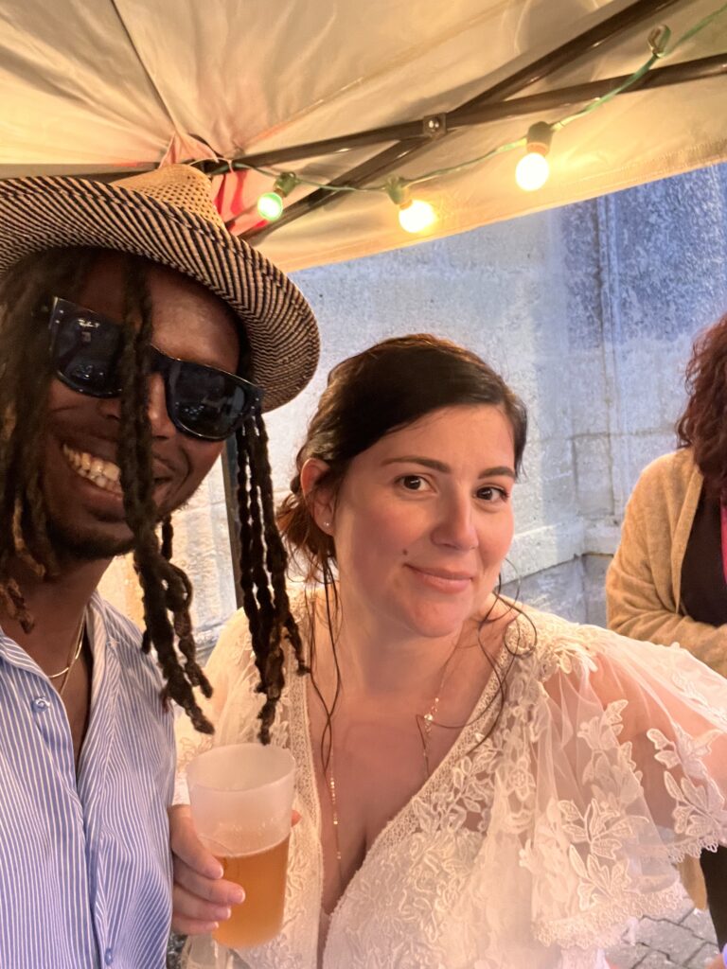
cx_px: 364
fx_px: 840
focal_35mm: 30
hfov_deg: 46.8
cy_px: 484
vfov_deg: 60.0
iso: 500
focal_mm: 2.71
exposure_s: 1/25
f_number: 2.2
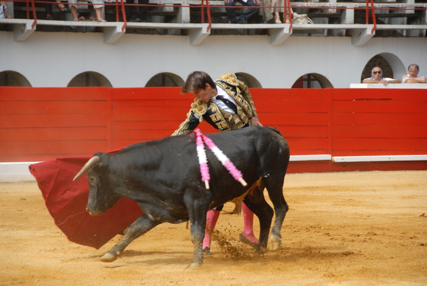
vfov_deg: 7.6
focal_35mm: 180
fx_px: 2137
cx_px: 214
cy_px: 143
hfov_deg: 11.4
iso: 140
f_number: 5.3
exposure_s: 1/250
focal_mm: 120
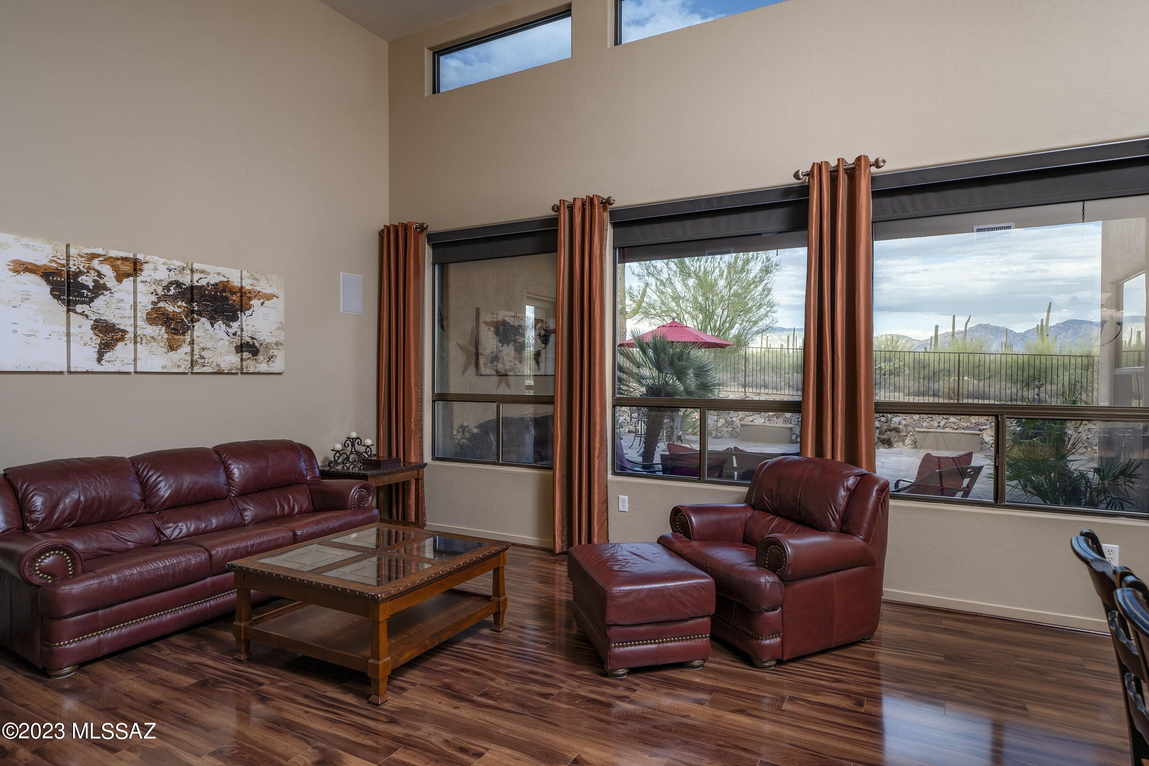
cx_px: 574
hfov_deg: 84.0
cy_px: 383
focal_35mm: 20
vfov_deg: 61.9
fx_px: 638
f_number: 5
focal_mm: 20
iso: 200
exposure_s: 1/160
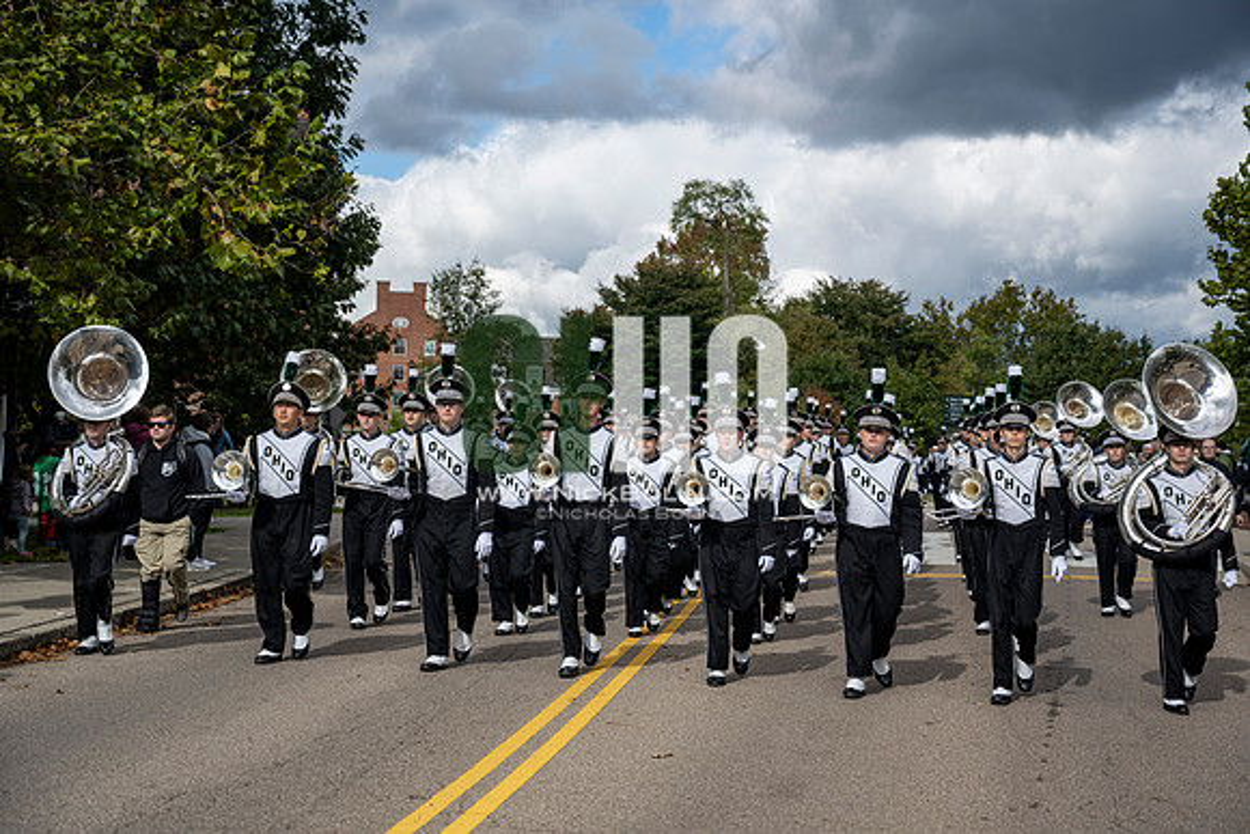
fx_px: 1945
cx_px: 625
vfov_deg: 24.2
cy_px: 417
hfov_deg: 35.6
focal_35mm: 56
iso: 100
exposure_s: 1/1000
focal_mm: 56
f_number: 4
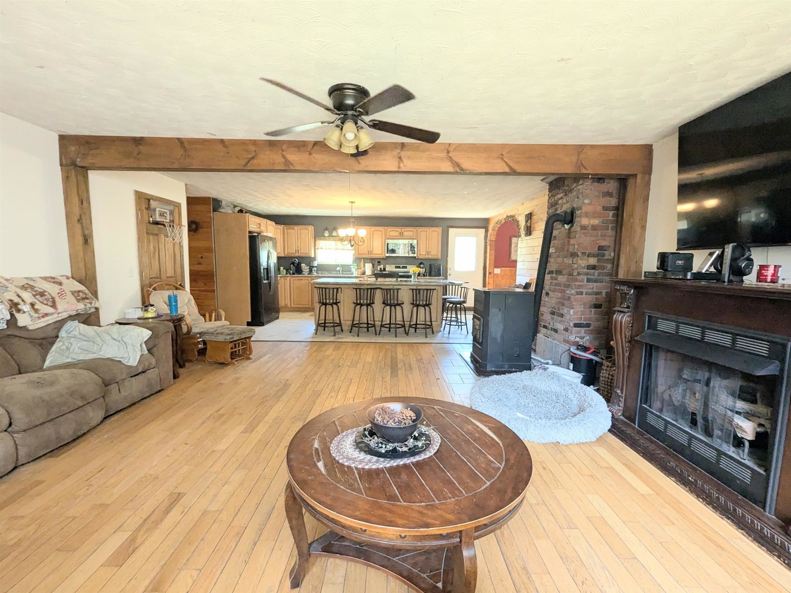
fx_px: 297
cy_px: 296
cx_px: 396
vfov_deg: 89.9
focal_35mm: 13
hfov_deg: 106.2
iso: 496
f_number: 2.2
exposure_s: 1/120
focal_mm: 1.95
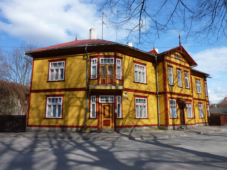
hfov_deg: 69.4
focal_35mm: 25
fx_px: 164
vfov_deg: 54.9
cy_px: 85
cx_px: 114
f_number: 4.5
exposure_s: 1/500
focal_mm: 4.1
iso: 80
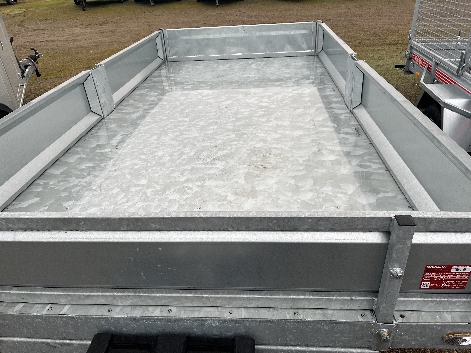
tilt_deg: -30.4
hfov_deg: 67.3
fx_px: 354
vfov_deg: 53.1
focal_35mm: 26
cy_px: 176
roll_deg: +3.1
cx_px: 236
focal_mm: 5.1
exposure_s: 1/264
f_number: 1.6
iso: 40
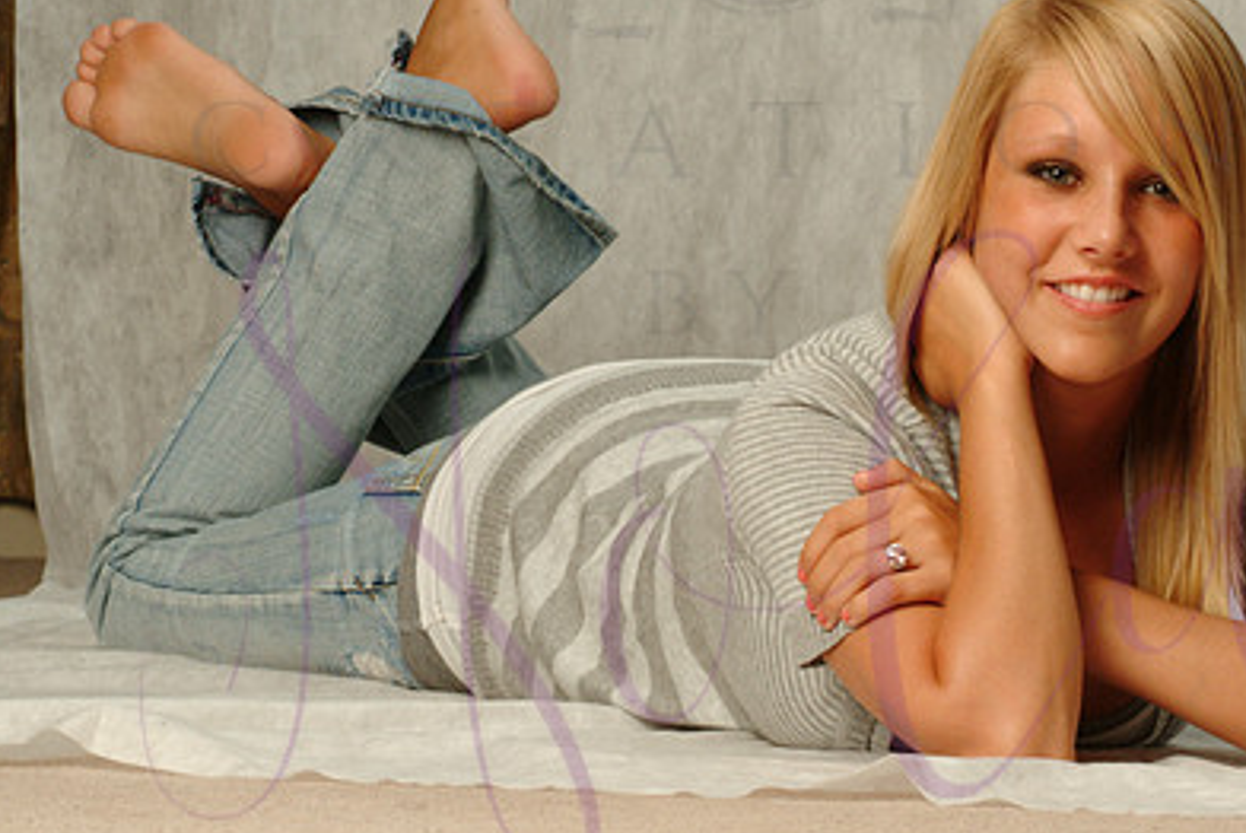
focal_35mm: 191
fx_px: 6615
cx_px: 779
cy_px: 296
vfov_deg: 7.2
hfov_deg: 10.8
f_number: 13
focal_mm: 86
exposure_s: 1/125
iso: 400
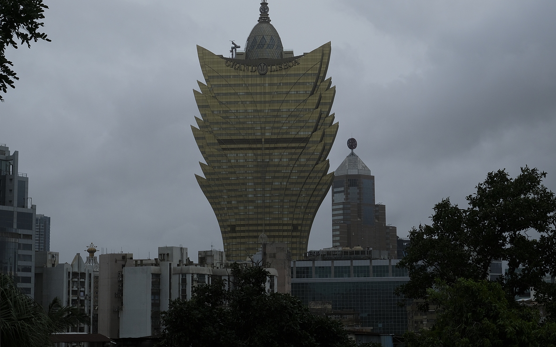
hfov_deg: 29.8
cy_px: 169
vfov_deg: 18.9
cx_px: 280
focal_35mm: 69
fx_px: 1046
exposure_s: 1/1800
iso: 400
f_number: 9
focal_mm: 44.5
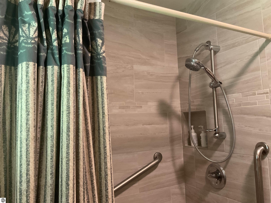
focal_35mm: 29
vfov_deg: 48.2
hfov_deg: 61.7
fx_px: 227
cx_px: 136
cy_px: 102
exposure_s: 1/33
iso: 200
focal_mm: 3
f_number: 1.8
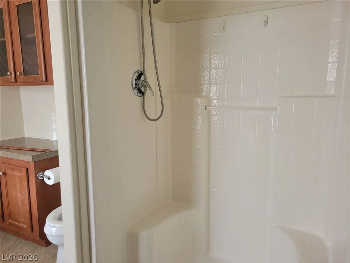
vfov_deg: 53.1
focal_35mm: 26
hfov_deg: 67.3
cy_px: 132
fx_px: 263
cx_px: 175
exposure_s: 1/40
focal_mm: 5.4
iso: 320
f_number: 1.8
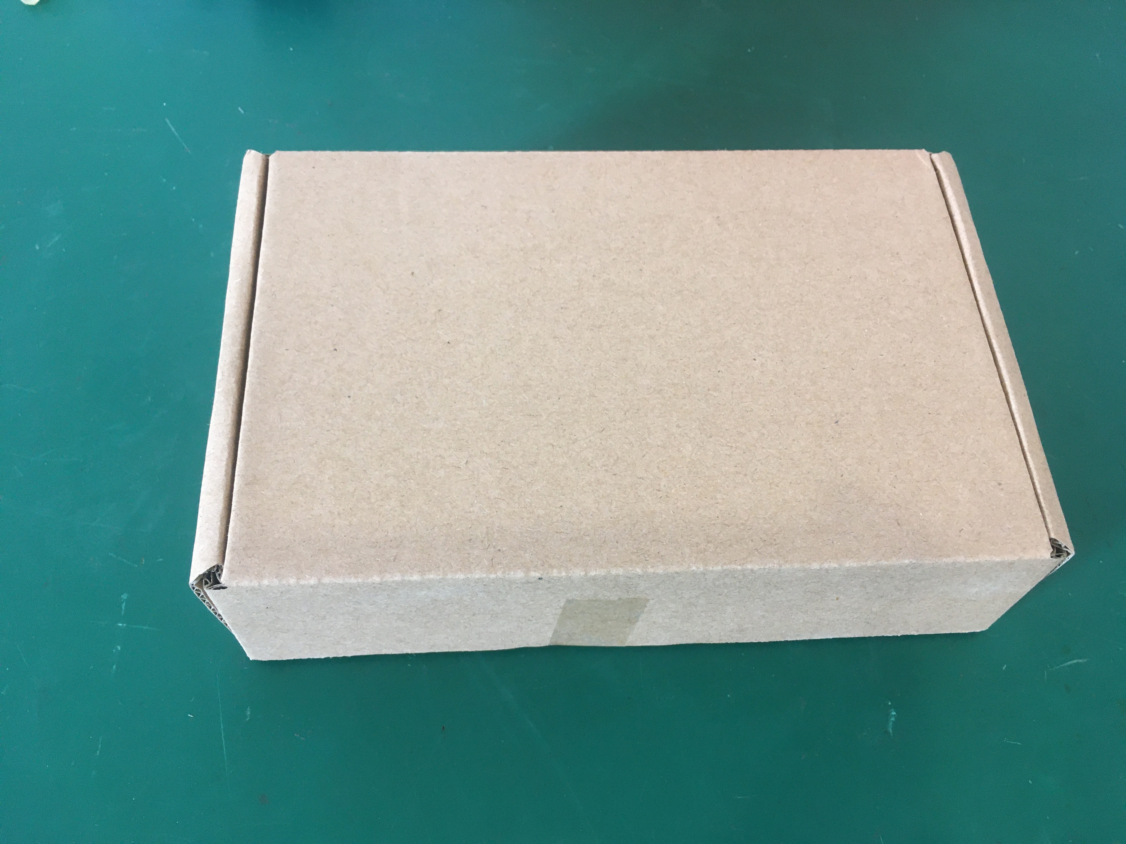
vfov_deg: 48.2
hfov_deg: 61.7
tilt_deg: -60.1
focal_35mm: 29
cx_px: 563
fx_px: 943
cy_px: 422
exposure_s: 1/33
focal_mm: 4.15
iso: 100
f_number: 2.2
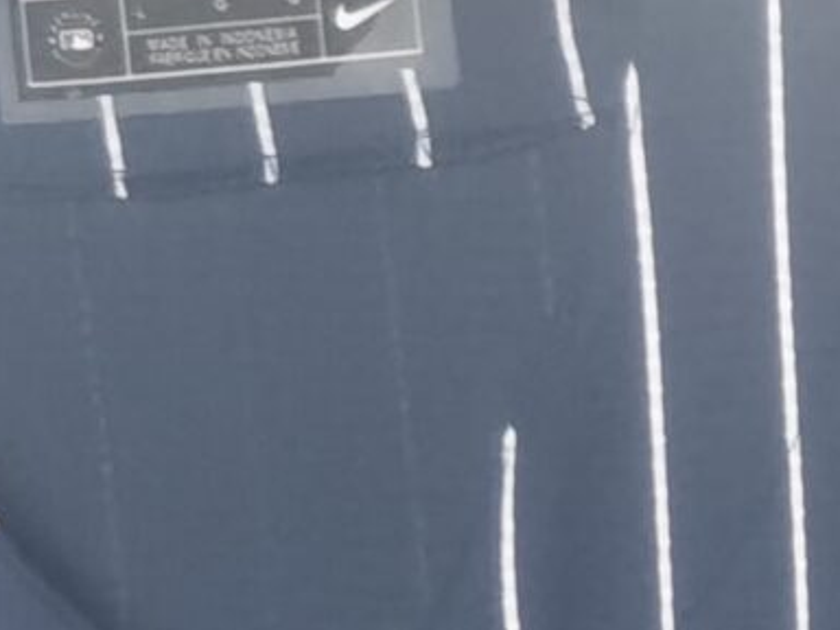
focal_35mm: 180
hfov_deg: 10.3
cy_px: 1940
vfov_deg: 7.3
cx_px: 1549
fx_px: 4368
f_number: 1.8
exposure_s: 1/50
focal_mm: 5.58
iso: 160
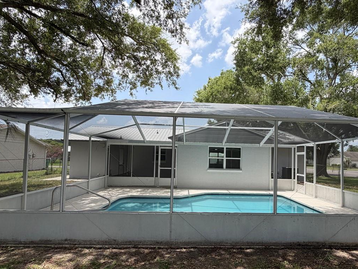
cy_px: 149
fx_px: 228
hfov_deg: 75.9
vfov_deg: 60.9
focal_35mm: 22
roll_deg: -1.4
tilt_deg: +3.9
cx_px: 206
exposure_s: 1/564
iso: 40
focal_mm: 2.22
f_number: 2.2
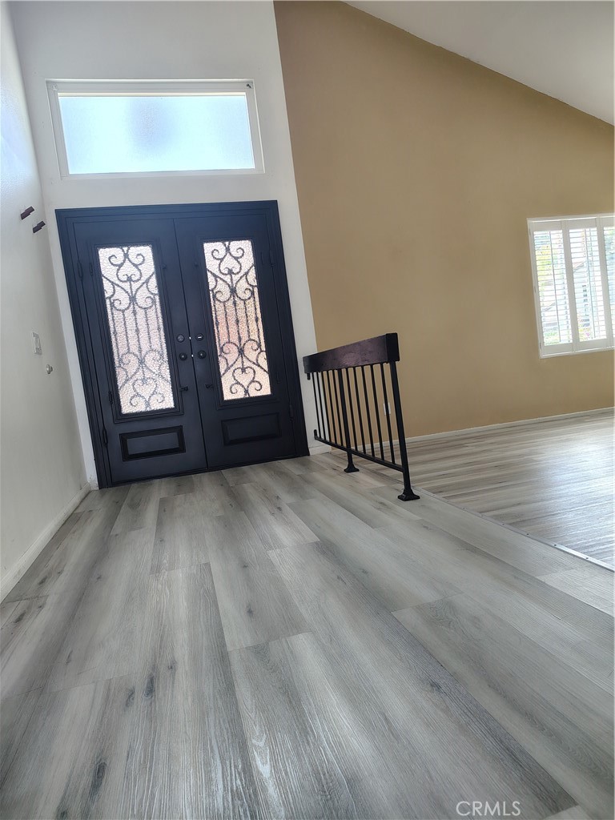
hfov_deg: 56.8
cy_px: 410
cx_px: 308
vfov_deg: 71.6
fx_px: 569
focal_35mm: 24
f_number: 1.8
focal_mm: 5.56
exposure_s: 1/120
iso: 484
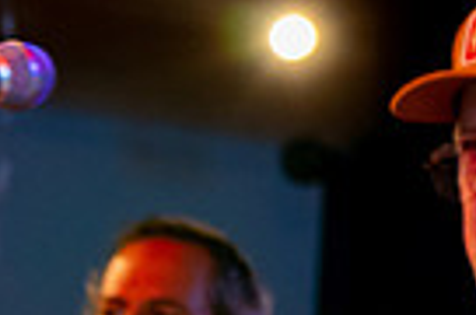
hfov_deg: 8.0
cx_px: 945
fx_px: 3271
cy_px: 112
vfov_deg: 5.5
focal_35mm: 248
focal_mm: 58
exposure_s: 1/30
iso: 5000
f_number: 4
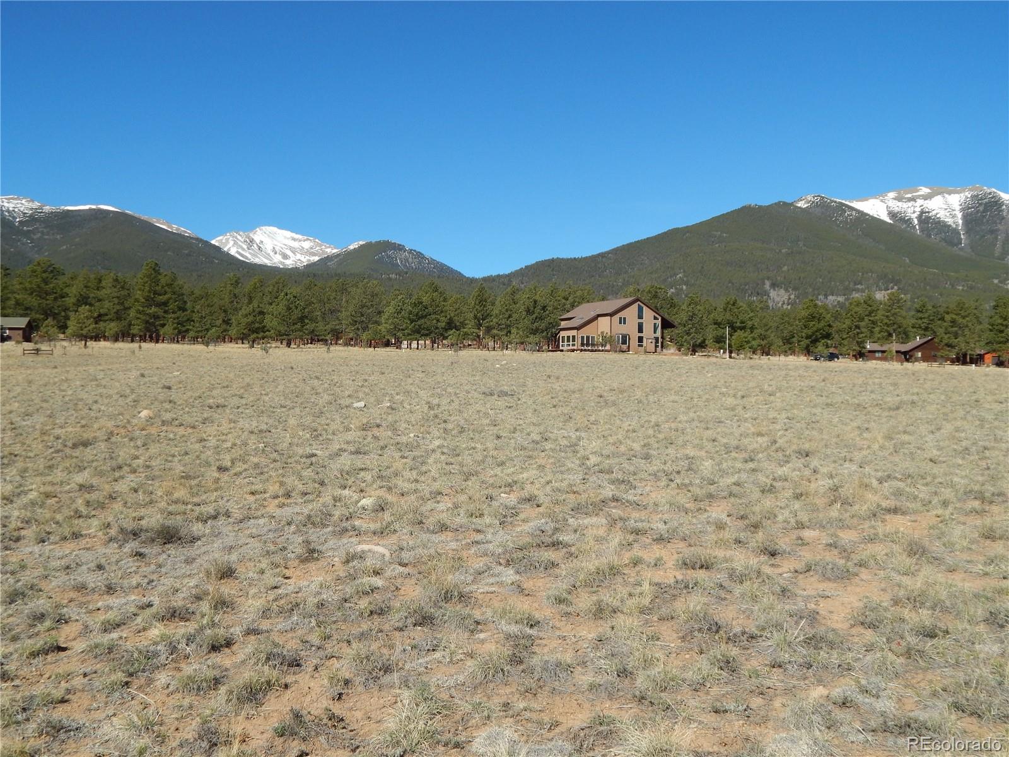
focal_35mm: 31
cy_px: 378
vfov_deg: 45.4
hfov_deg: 58.4
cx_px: 504
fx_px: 904
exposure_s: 1/640
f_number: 6.5
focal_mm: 5.6
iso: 125
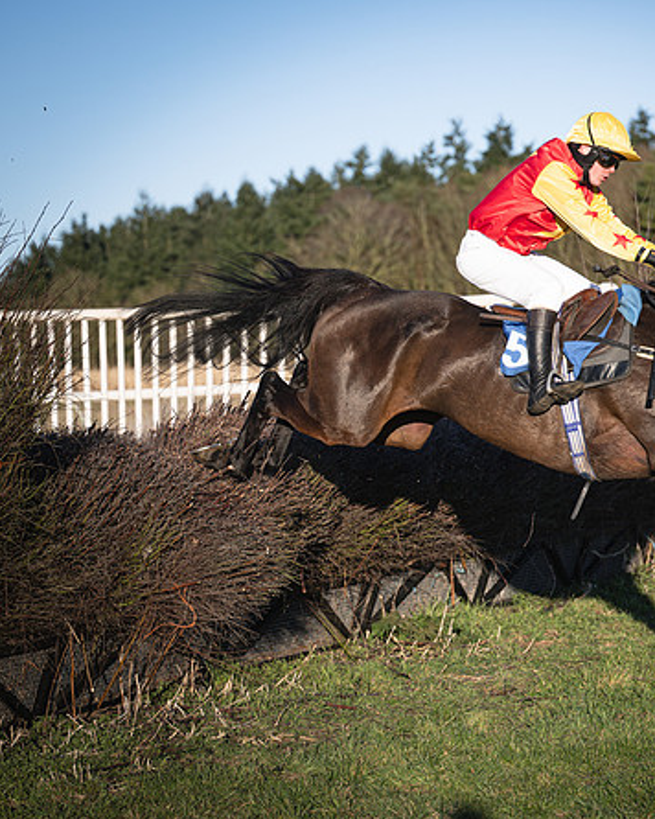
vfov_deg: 15.6
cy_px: 411
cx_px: 399
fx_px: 2981
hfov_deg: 12.5
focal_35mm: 123
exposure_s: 1/2000
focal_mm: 84
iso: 100
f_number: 2.8
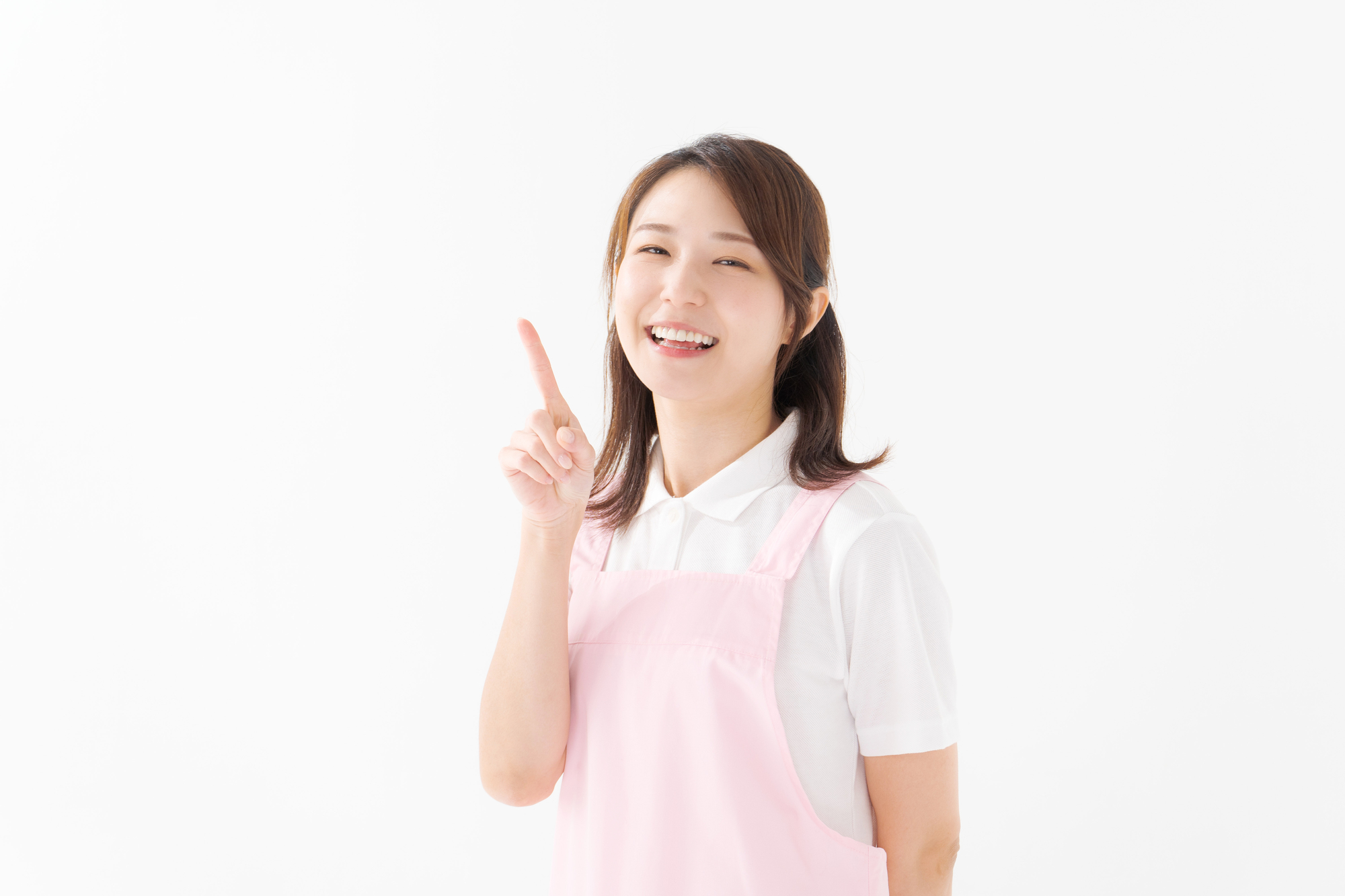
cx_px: 672
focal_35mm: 138
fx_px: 5155
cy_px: 448
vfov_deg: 9.9
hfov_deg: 14.9
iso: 320
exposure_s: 1/200
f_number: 4
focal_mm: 138
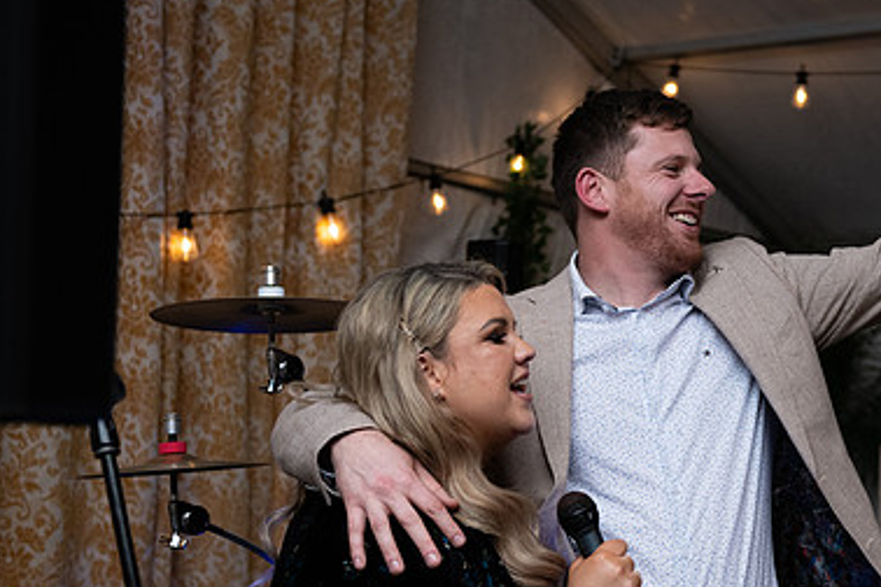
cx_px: 646
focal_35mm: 69
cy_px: 416
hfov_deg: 28.9
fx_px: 1688
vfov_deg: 19.6
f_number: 3.5
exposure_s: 1/160
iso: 800
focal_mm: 45
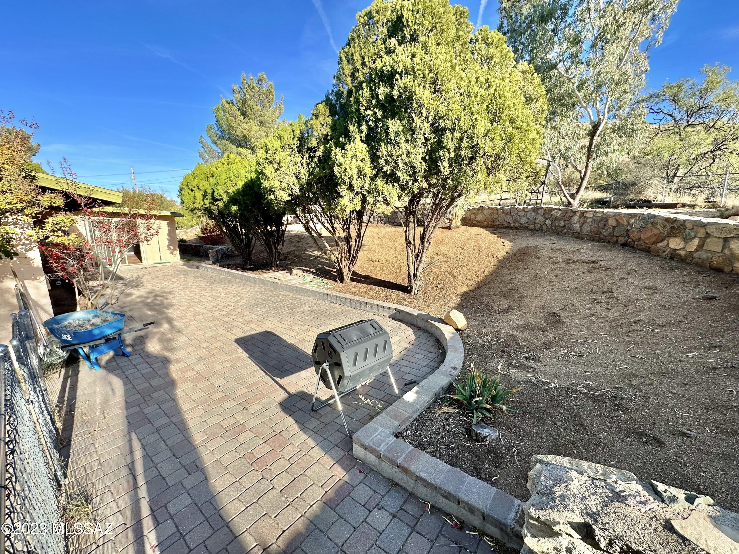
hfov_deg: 102.1
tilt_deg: -10.2
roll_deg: +0.9
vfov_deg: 85.7
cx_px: 370
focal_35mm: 14
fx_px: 299
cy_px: 277
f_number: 2.2
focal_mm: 2.22
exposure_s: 1/910
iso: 40
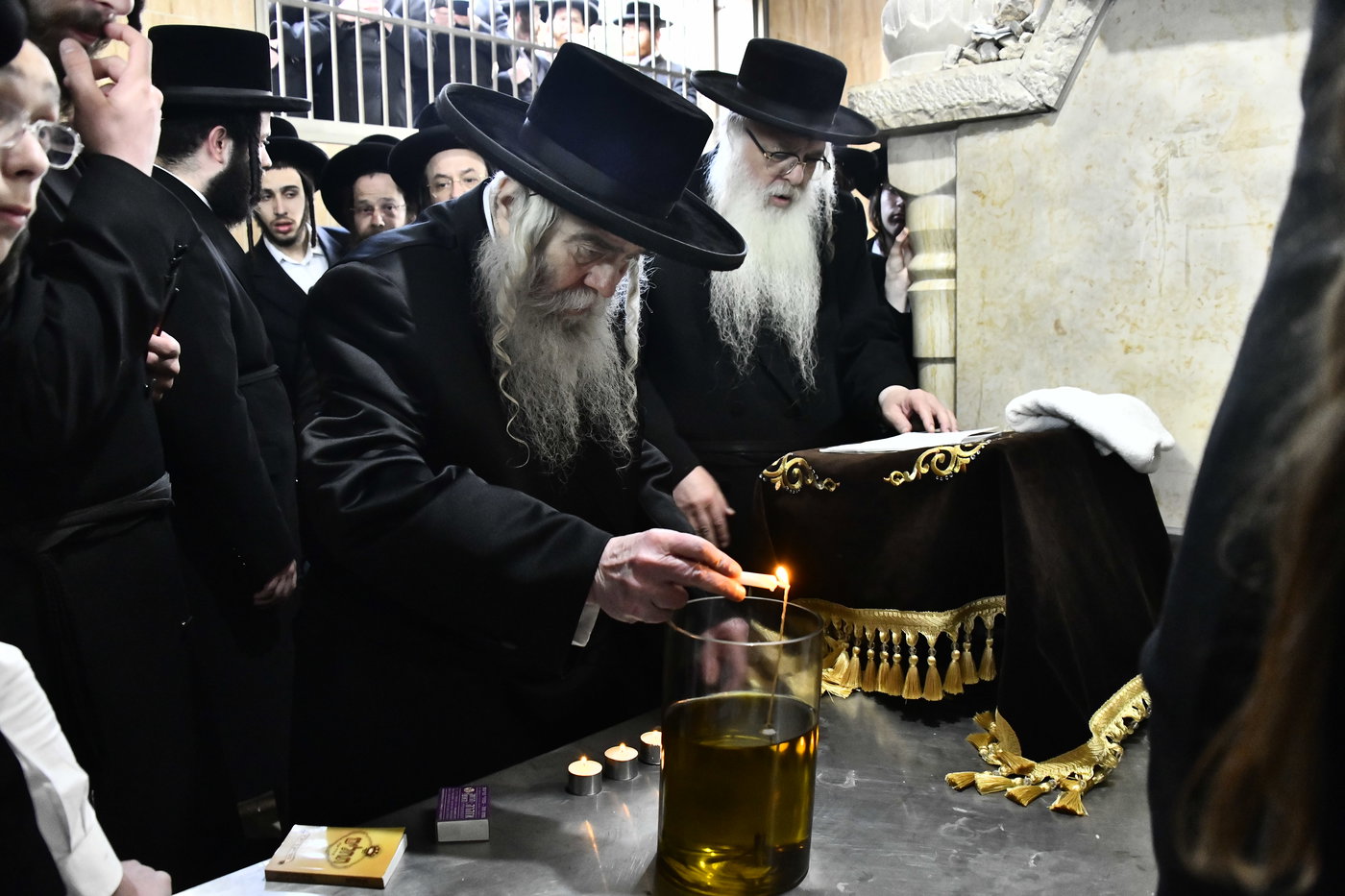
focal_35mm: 28
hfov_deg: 65.5
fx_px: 1046
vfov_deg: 46.4
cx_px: 672
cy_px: 448
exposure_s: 1/80
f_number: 5
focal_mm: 28
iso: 4000
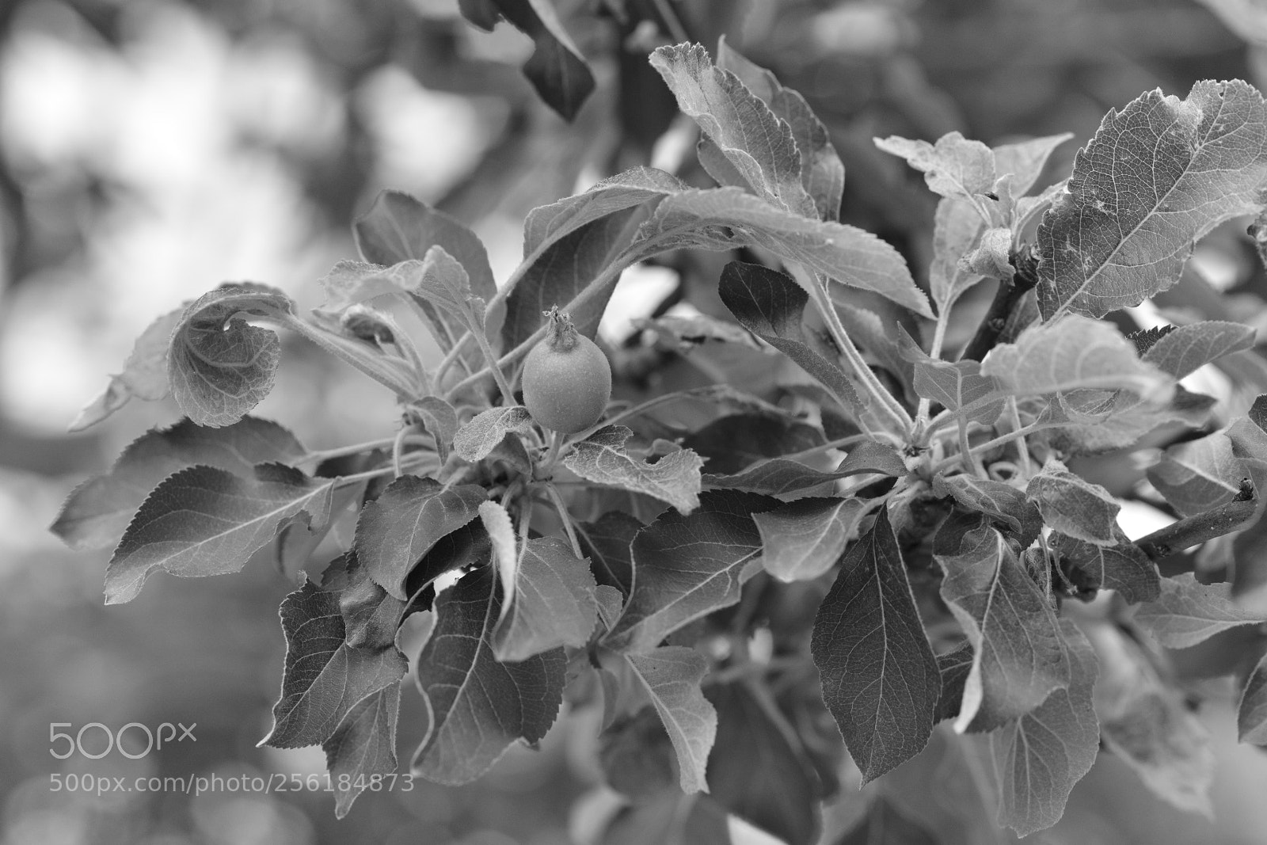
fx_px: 3168
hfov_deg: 22.6
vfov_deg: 15.2
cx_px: 634
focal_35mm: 90
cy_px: 422
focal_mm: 90
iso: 1000
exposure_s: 1/640
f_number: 5.6
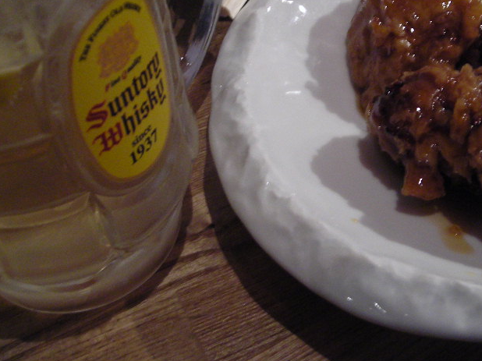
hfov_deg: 30.5
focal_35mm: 63
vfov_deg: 22.9
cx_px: 329
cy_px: 71
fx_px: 877
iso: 200
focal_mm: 6.3
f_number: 3.2
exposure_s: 1/10.4
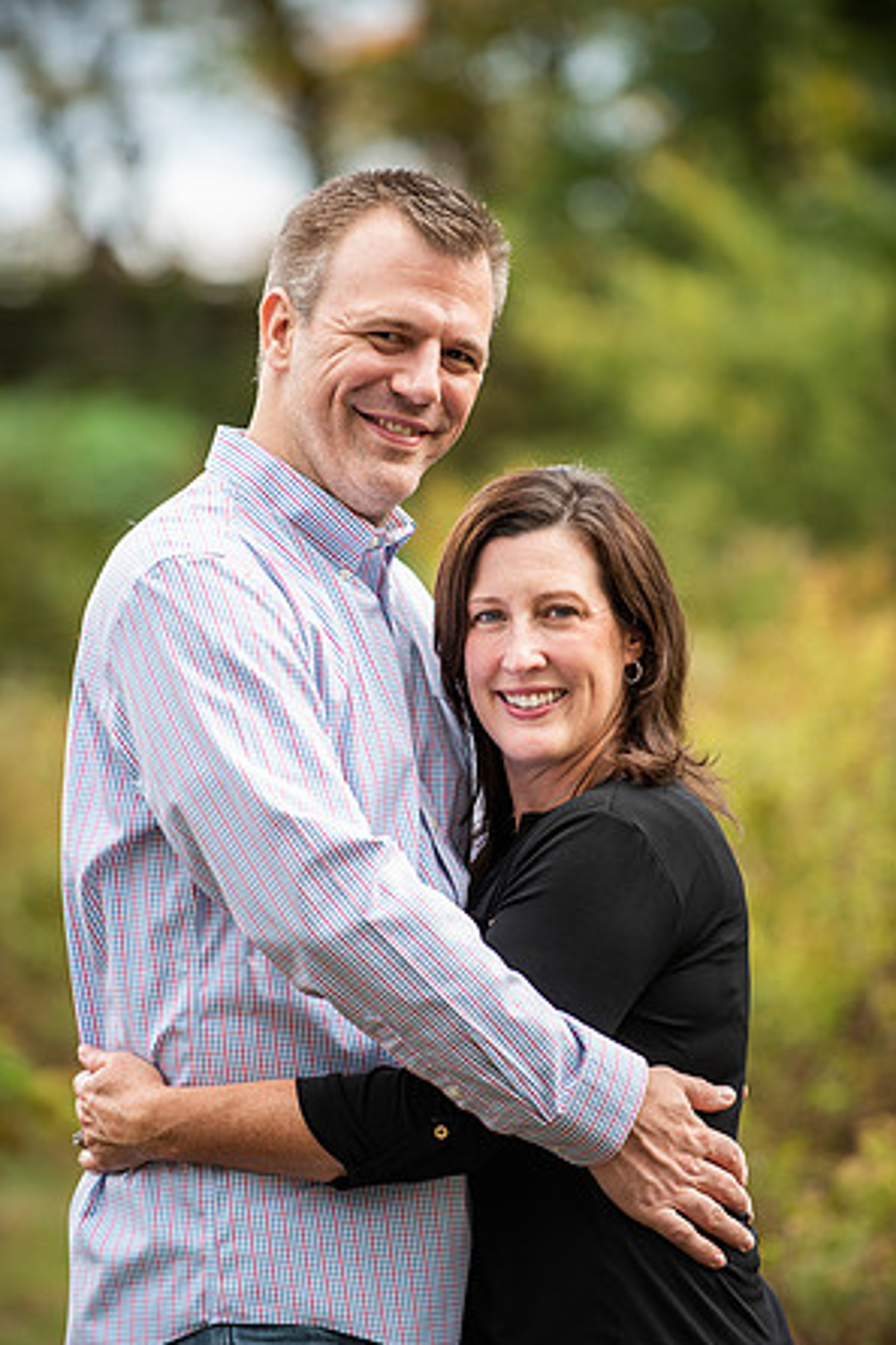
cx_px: 450
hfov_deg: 6.8
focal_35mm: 202
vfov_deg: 10.2
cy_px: 669
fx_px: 7547
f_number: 3.5
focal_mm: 200
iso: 250
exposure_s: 1/200
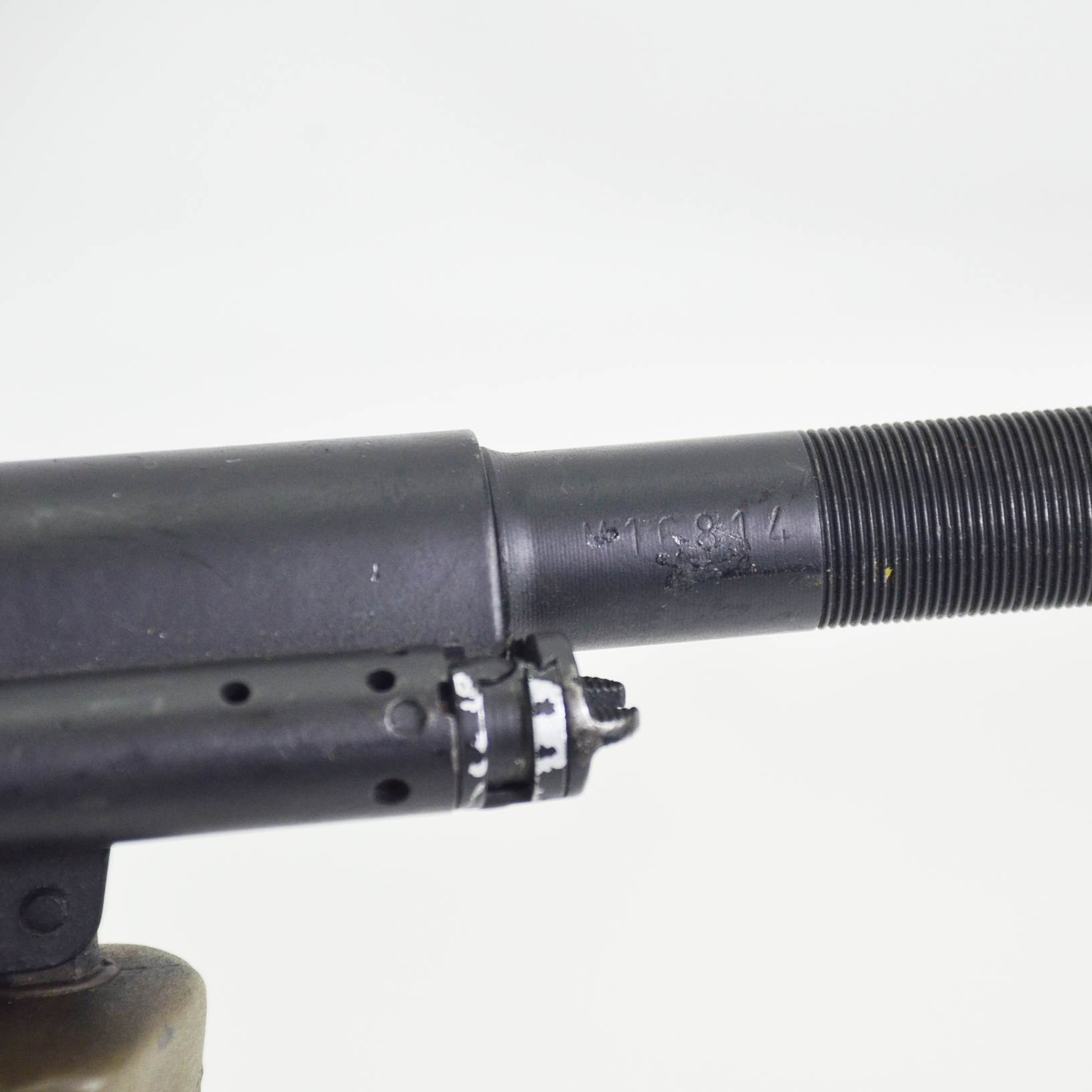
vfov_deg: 6.7
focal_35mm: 260
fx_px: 9267
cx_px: 685
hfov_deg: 6.7
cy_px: 546
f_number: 5.6
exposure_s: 1/250
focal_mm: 135
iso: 800
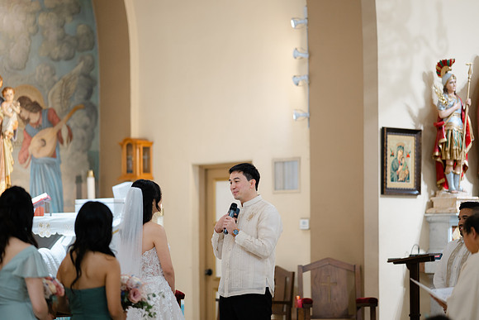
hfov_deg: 19.5
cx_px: 240
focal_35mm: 105
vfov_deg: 13.0
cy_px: 160
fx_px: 1397
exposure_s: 1/100
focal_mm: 105
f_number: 1.4
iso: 400
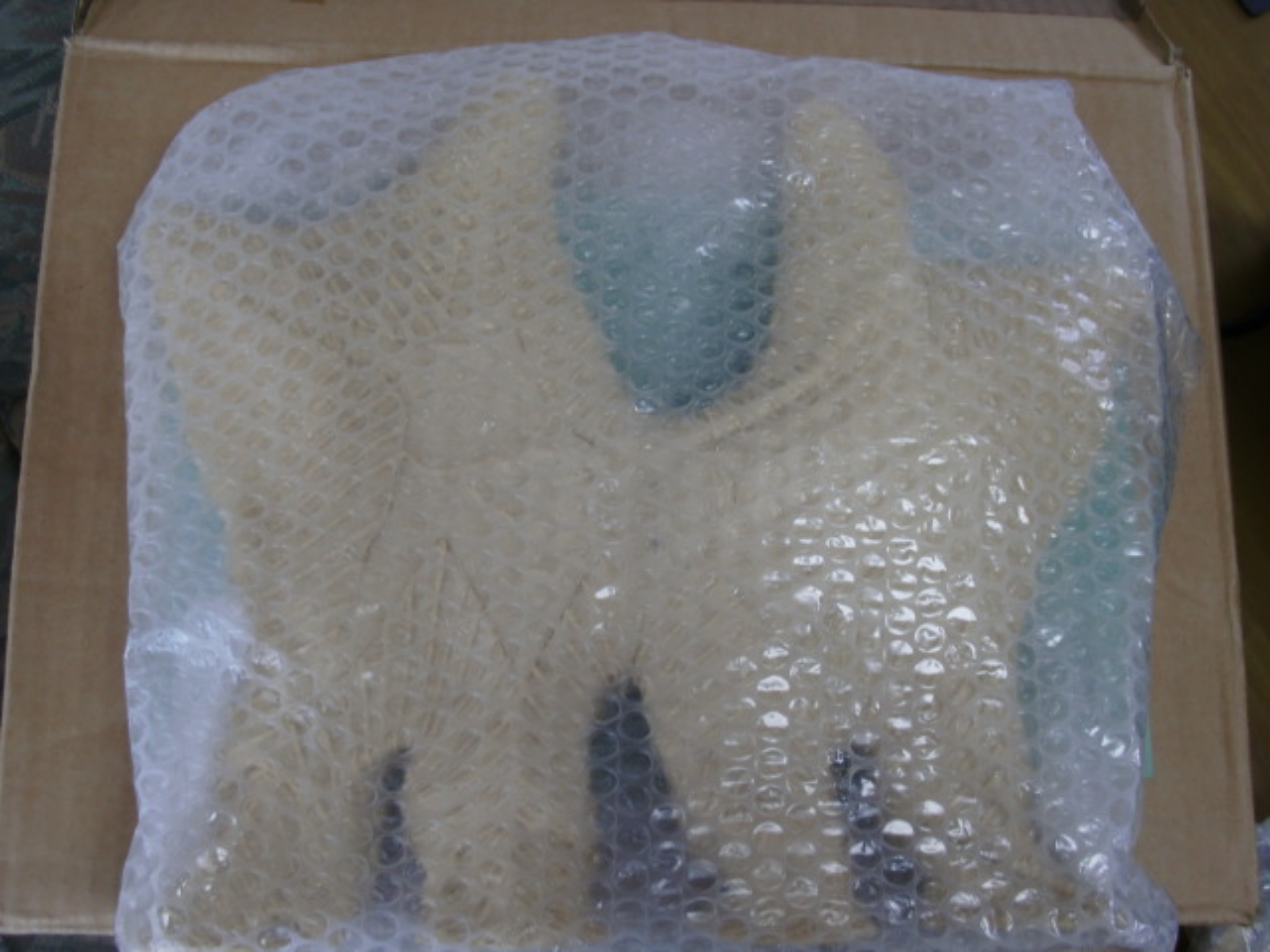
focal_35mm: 36
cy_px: 476
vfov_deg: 39.7
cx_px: 635
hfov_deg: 51.4
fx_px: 1321
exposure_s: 1/60
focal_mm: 6.3
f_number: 2.8
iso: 100
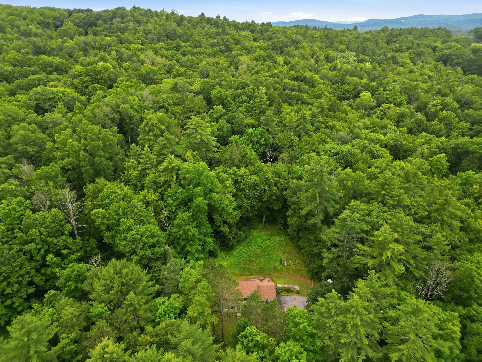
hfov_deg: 71.6
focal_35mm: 24
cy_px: 181
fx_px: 334
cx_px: 241
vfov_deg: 56.8
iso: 110
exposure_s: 1/1250
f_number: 1.7
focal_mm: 6.7
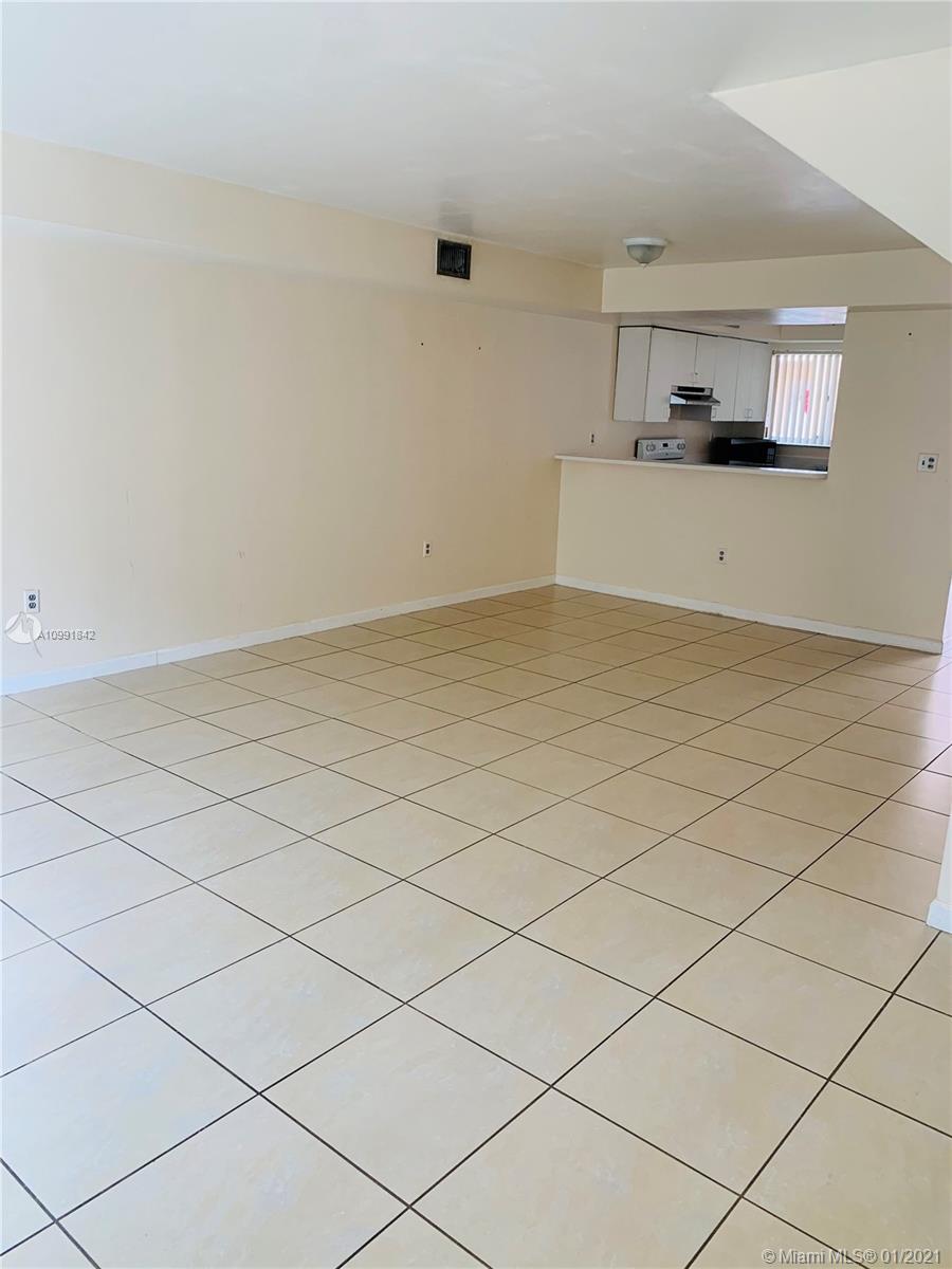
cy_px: 634
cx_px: 476
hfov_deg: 53.1
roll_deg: -2.2
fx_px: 953
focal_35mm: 26
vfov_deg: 67.3
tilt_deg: -14.9
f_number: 1.8
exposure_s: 1/107
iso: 100
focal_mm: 4.25
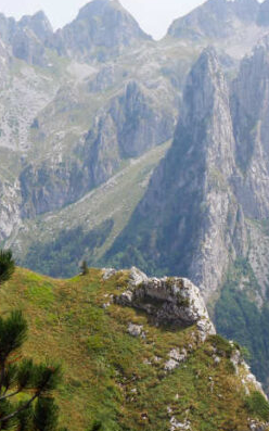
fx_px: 962
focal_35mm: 82
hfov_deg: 15.7
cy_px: 255
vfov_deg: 25.2
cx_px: 236
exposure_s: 1/400
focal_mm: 15
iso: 200
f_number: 7.1
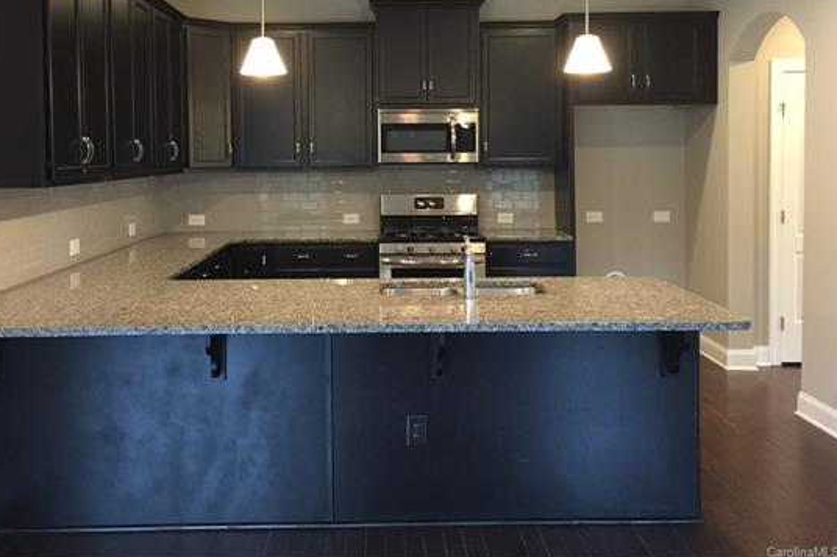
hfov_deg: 53.1
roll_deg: +0.0
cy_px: 187
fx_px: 837
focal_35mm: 36
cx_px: 379
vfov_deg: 36.5
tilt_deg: -1.9
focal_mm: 4.15
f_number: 2.2
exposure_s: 1/15
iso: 125
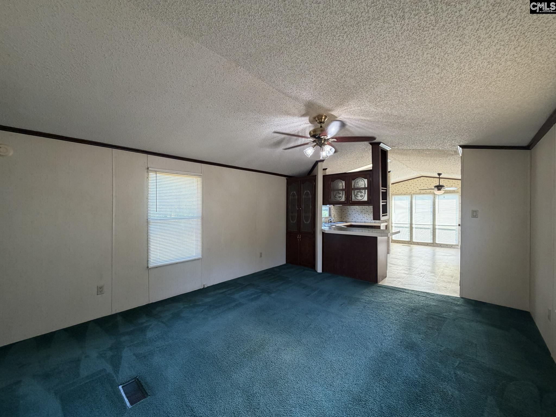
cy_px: 208
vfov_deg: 85.7
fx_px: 225
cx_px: 278
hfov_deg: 102.1
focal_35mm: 14
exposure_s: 1/120
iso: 200
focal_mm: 2.22
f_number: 2.2
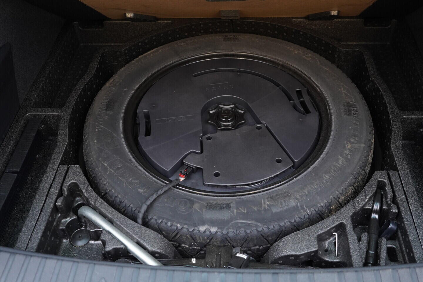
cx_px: 212
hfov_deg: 53.1
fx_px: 423
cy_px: 141
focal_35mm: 36
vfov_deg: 36.9
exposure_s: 1/40
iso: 640
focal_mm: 24
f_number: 2.8
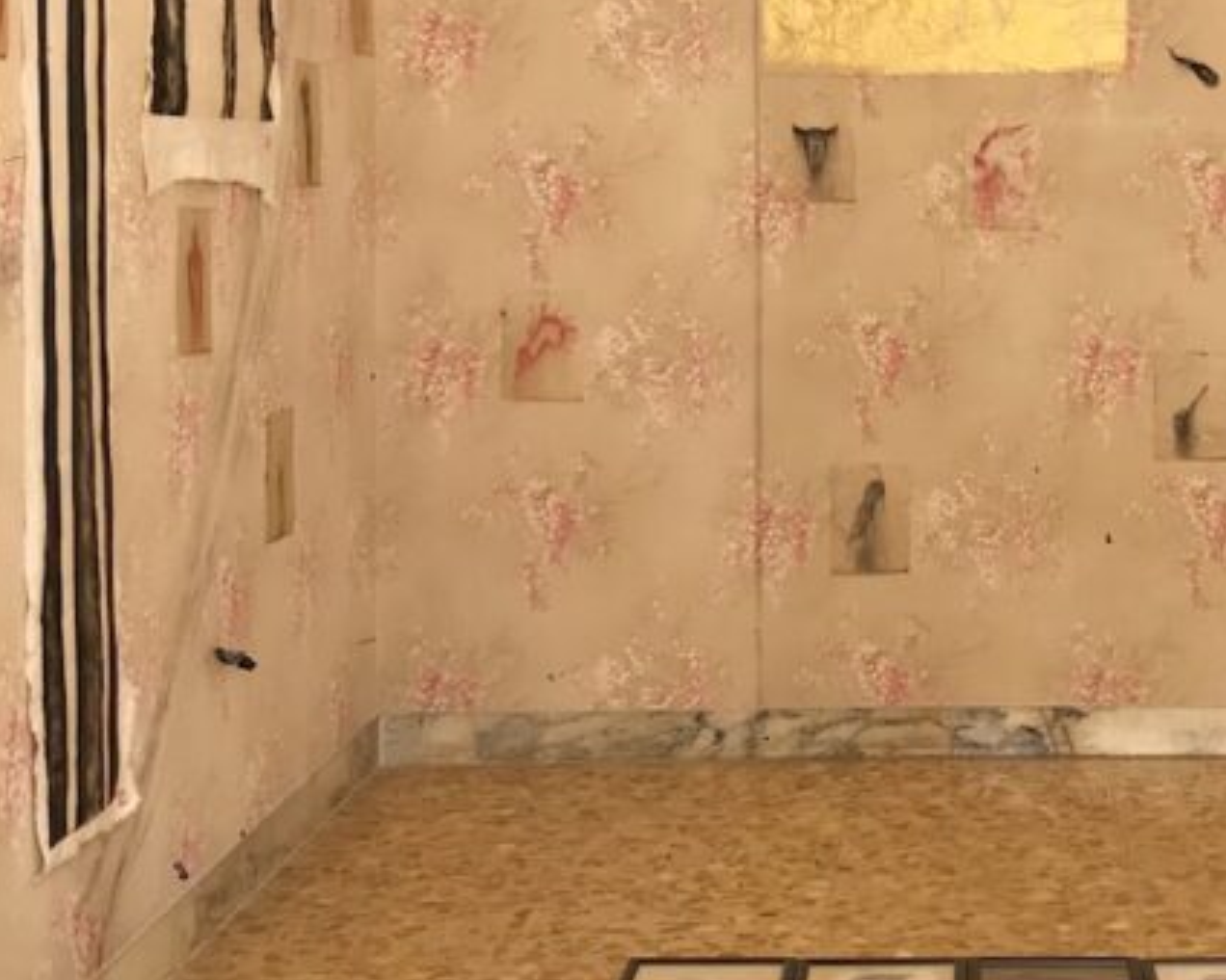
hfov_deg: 28.1
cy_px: 197
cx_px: 1000
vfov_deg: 22.8
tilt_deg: +0.7
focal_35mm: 66
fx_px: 2394
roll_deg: -0.3
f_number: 1.8
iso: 32
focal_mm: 3.99
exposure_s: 1/50
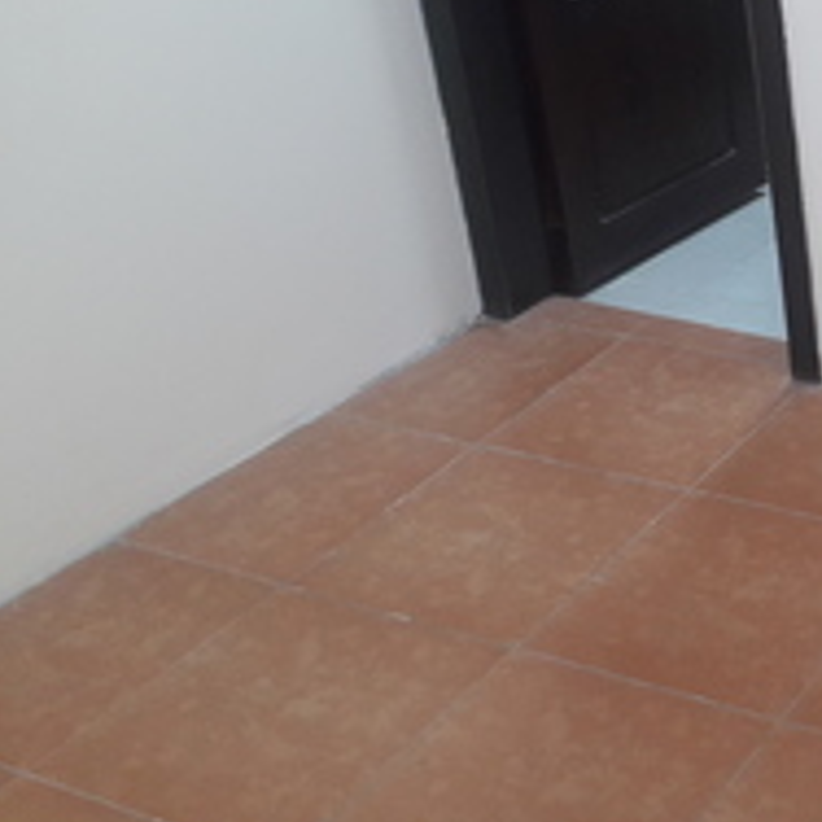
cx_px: 995
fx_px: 1558
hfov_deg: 26.2
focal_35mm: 58
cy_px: 273
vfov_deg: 29.3
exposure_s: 1/50
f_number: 1.9
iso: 100
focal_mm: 3.6
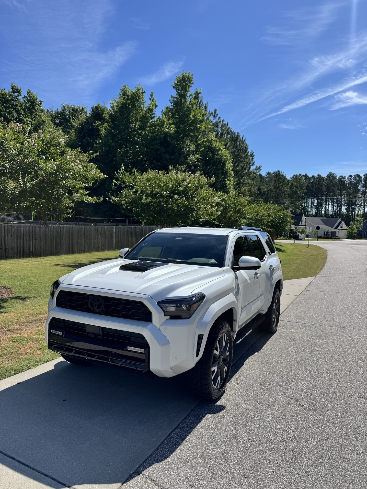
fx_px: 339
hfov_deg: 56.8
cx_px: 184
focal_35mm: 24
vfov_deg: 71.6
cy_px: 244
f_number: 1.78
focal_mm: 6.76
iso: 80
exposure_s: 1/5814
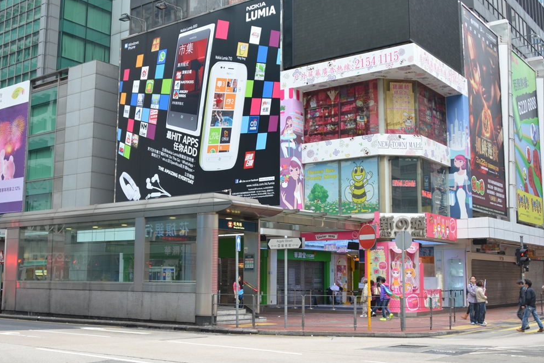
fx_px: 650
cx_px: 267
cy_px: 180
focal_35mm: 43
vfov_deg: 31.2
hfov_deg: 45.4
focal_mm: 28
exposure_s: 1/60
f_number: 4
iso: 400
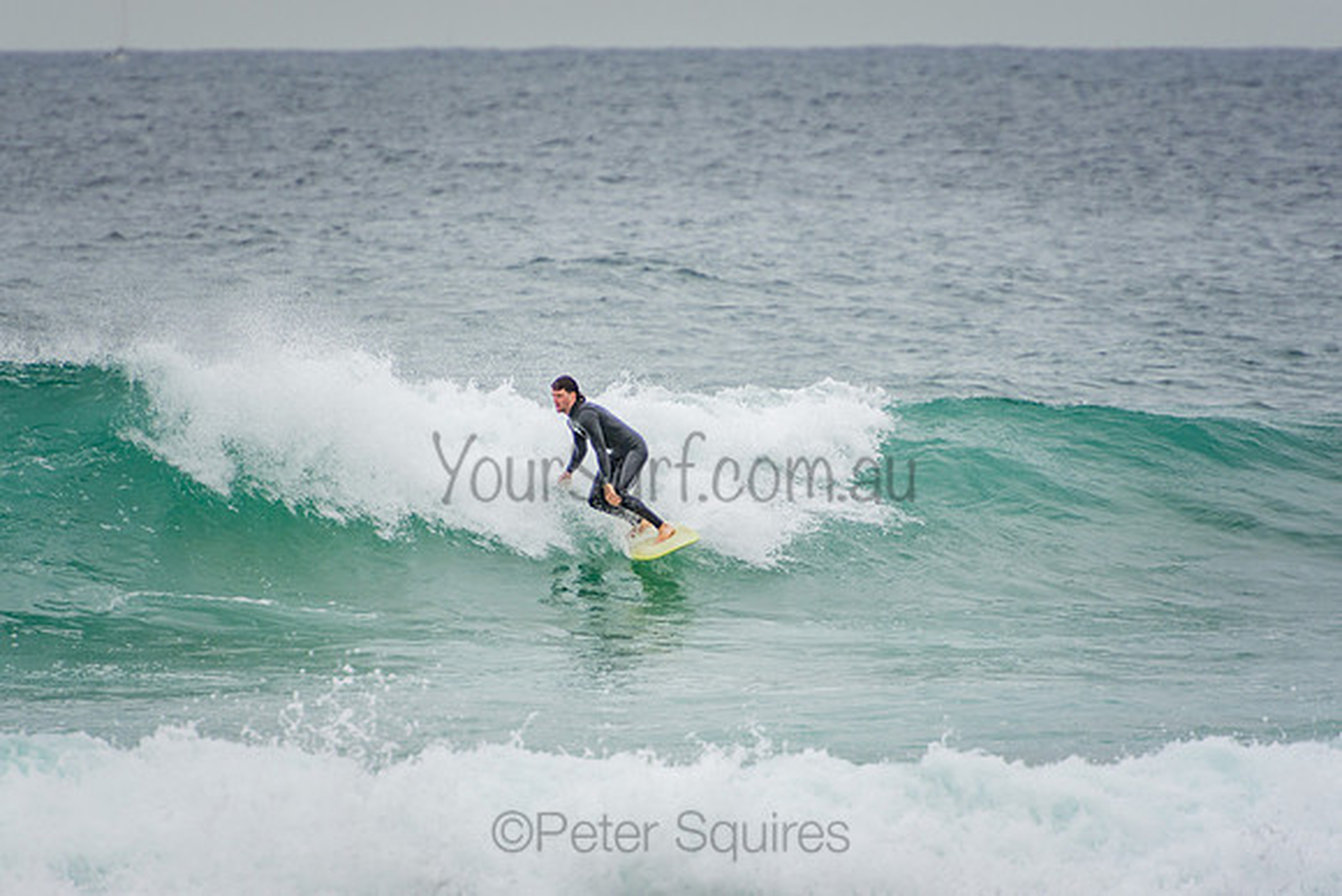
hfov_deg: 3.5
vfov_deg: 2.3
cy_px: 448
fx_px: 22249
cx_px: 671
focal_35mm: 597
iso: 250
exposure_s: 1/1600
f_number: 5.6
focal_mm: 390
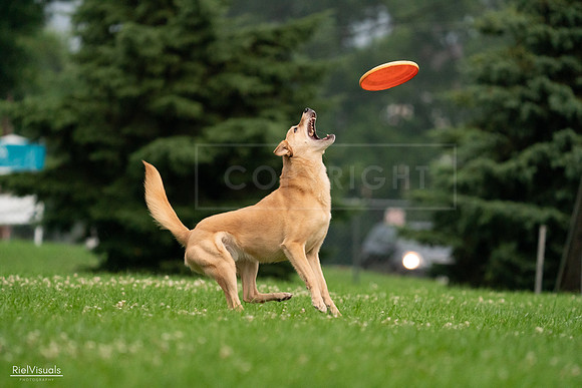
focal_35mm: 312
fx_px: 5045
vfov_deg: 4.4
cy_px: 194
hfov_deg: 6.6
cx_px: 291
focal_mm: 312
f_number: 6.3
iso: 6400
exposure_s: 1/1600
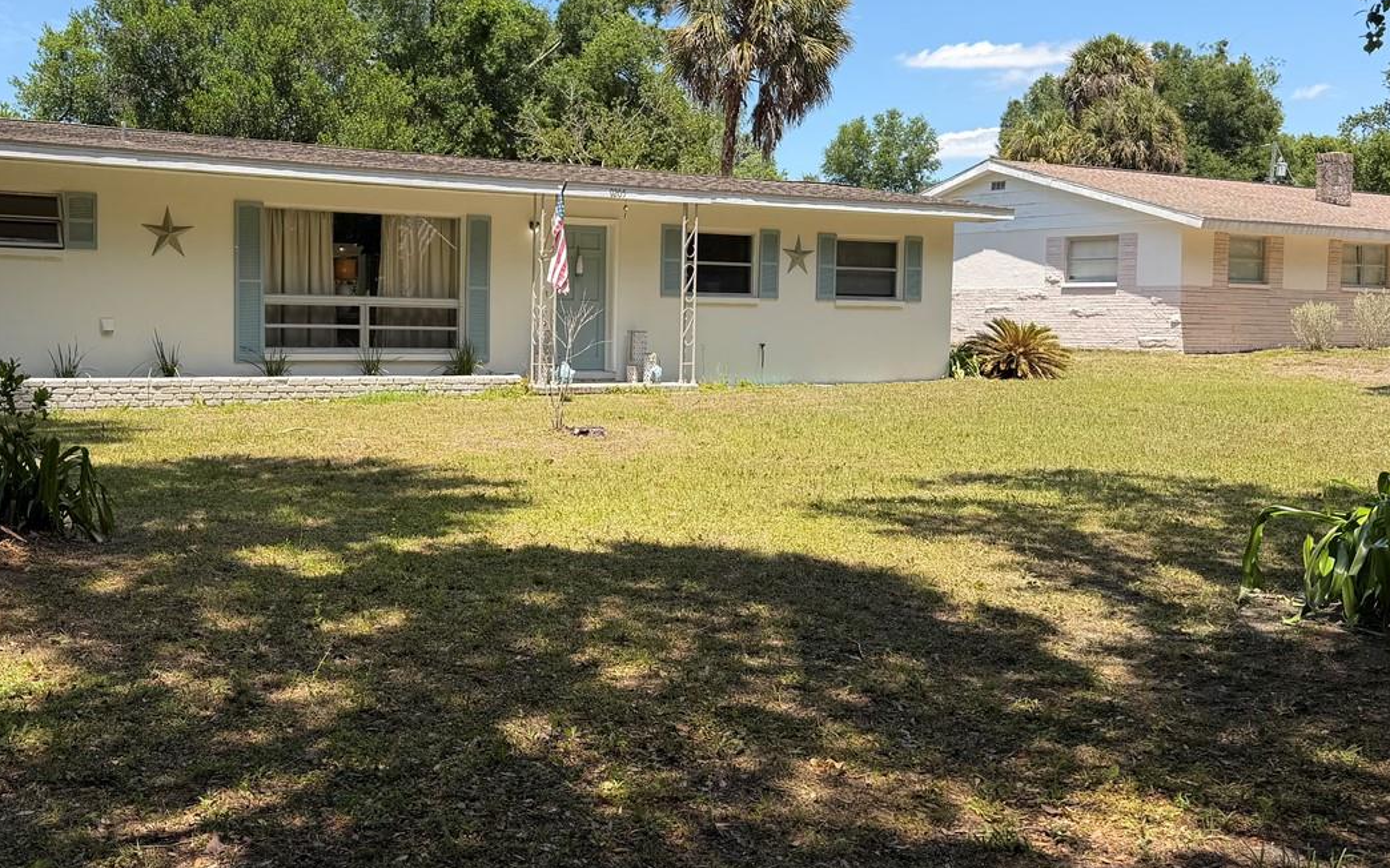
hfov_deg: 49.9
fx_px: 1477
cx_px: 527
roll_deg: -0.1
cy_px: 373
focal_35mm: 39
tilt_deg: -1.3
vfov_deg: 32.7
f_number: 1.78
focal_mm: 6.76
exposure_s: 1/2801
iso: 80
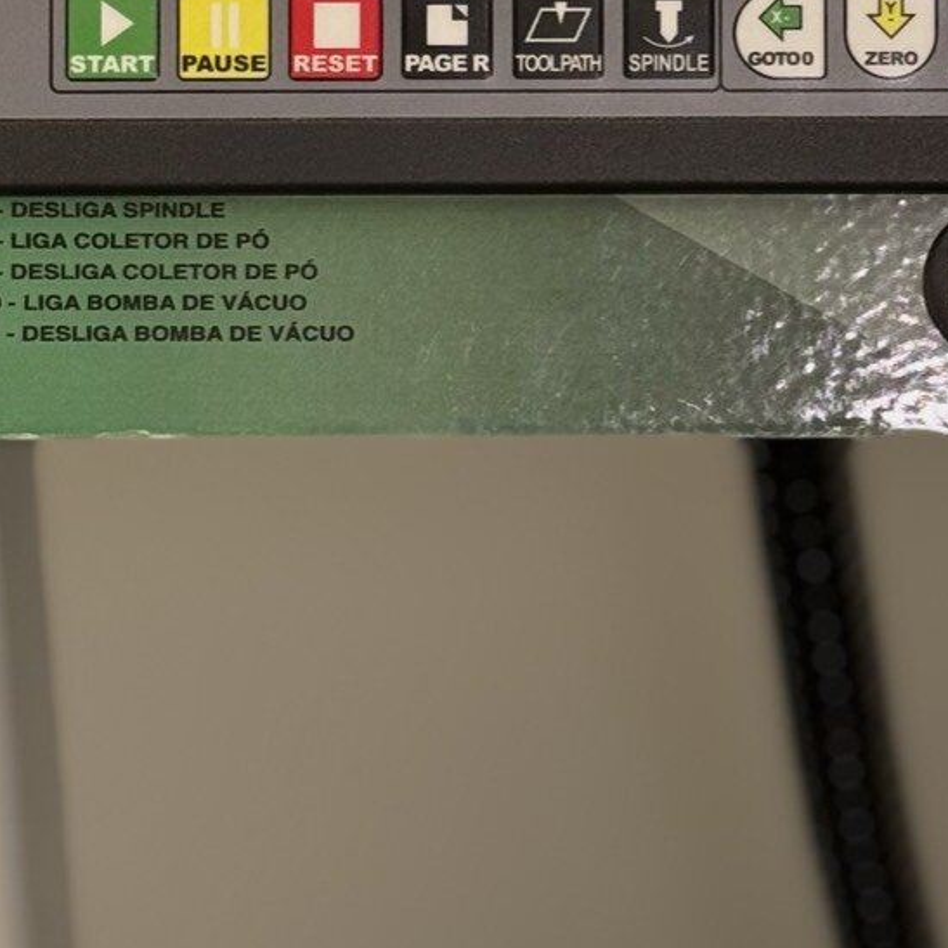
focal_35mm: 149
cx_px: 747
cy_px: 343
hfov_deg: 11.7
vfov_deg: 11.7
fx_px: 4617
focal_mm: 6.76
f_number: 1.78
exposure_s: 1/120
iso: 64
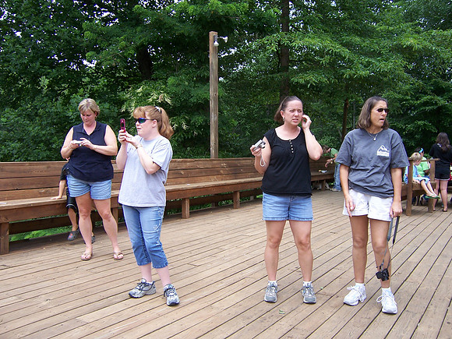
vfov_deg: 42.9
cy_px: 170
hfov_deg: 55.4
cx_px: 226
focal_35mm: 33
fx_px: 431
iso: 80
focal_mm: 5.5
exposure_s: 1/250
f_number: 3.4
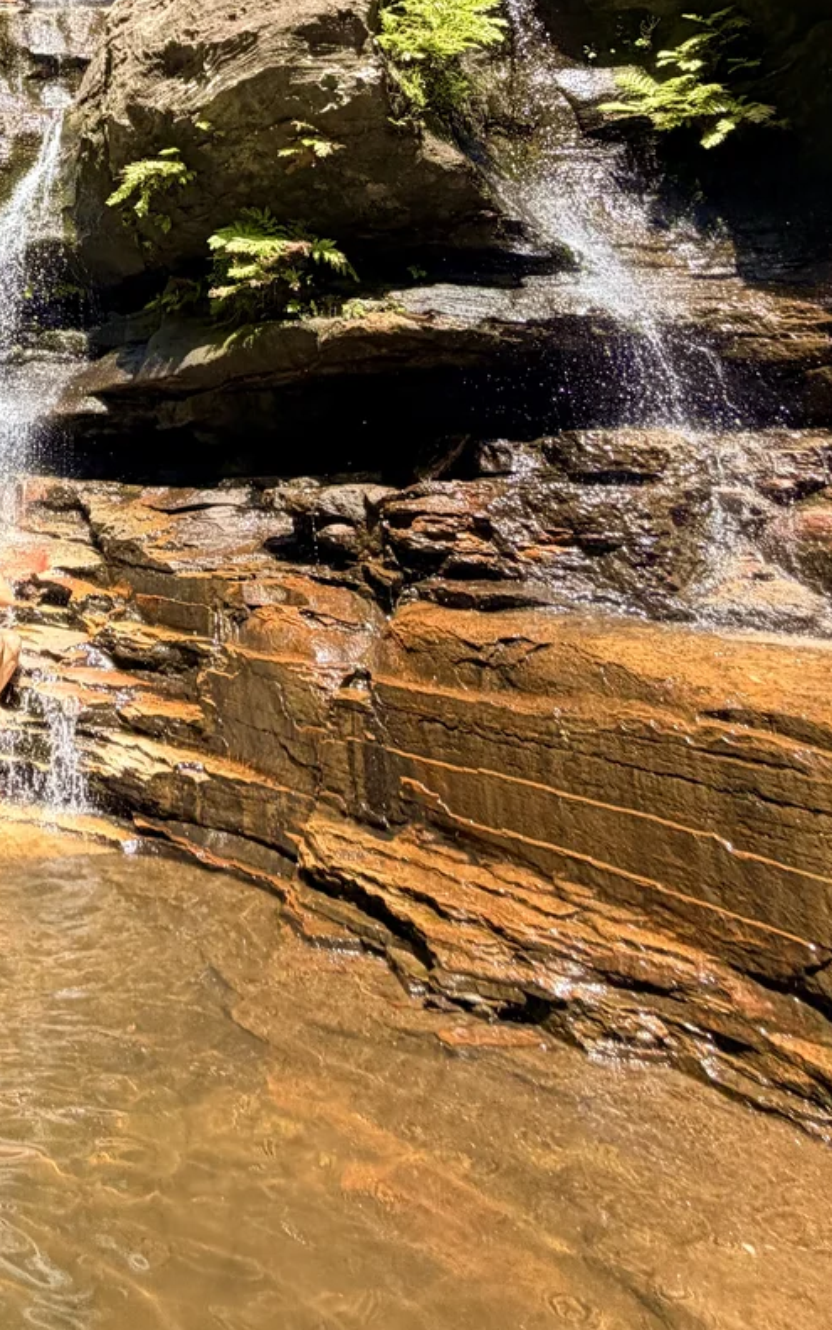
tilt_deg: +24.7
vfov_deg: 50.9
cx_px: -32
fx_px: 1087
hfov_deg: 36.8
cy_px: 7
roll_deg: -2.6
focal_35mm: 30
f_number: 2.2
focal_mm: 2.22
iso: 50
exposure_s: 1/326
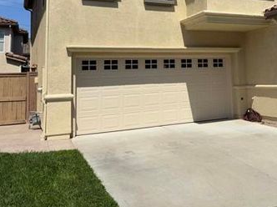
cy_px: 38
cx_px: 219
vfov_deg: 32.5
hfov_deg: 42.1
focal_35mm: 43
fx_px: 344
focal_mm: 6.76
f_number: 1.78
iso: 50
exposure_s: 1/12346
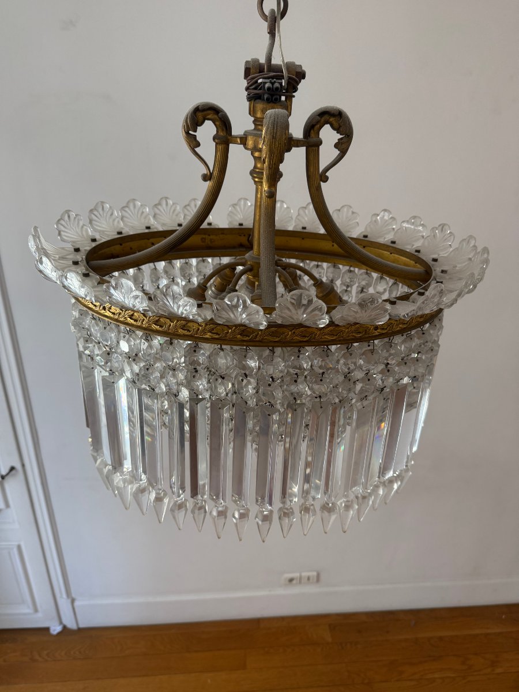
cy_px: 346
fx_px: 480
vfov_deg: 71.6
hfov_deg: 56.8
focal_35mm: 24
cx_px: 260
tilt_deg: -26.7
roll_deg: -2.0
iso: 160
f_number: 1.78
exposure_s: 1/173
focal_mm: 6.76
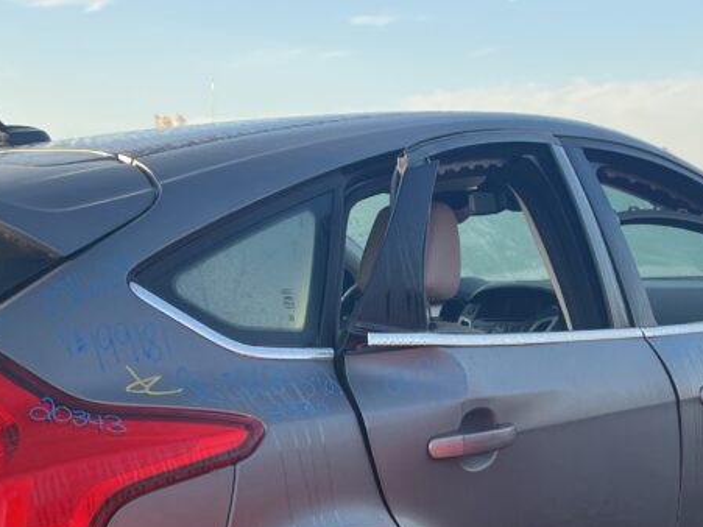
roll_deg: +0.9
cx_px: 238
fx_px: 1198
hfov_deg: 32.5
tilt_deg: -14.1
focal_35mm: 59
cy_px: 597
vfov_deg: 23.1
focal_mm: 5.1
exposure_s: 1/345
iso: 50
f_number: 1.6
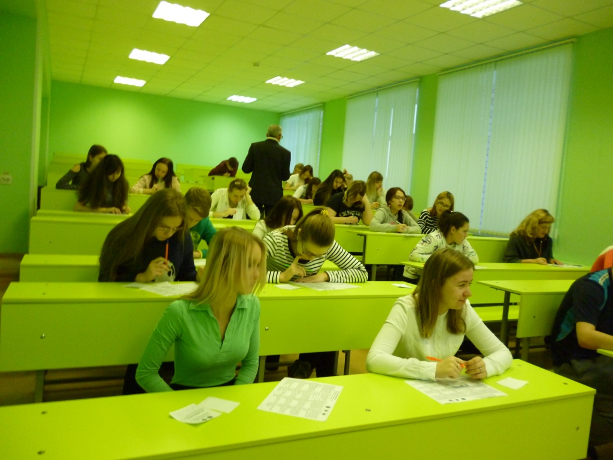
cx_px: 306
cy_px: 230
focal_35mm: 28
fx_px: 496
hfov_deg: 63.4
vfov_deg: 49.7
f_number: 3.1
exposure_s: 1/40
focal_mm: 5
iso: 400
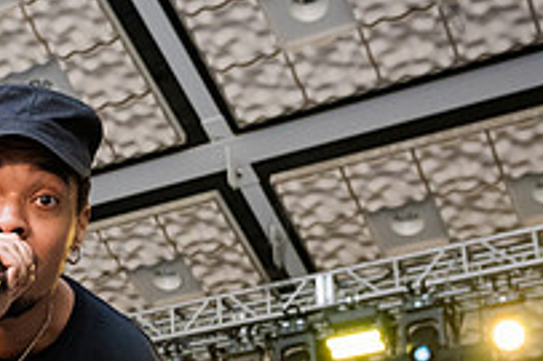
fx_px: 1447
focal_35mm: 96
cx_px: -33
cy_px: 378
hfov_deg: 20.4
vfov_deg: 14.0
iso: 4000
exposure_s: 1/1250
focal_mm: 31
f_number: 4
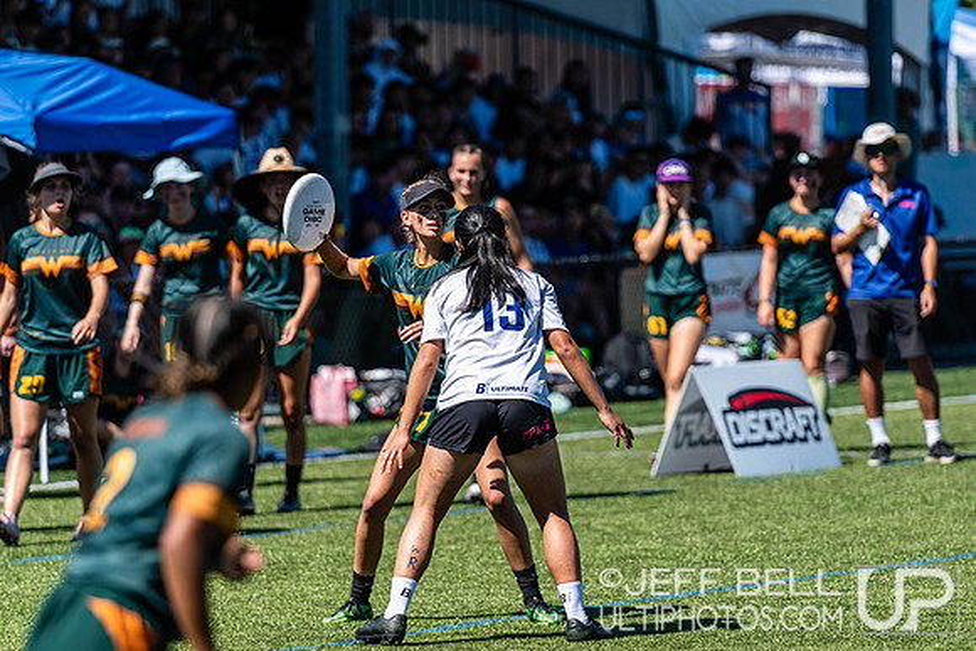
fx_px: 8135
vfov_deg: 4.6
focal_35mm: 300
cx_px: 488
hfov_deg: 6.9
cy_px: 326
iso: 100
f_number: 3.2
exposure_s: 1/2000
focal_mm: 200
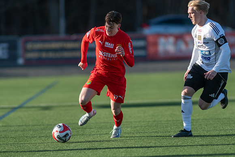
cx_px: 118
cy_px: 78
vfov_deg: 3.1
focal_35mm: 450
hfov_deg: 4.6
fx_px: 2938
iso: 200
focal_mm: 300
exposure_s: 1/2000
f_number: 3.2
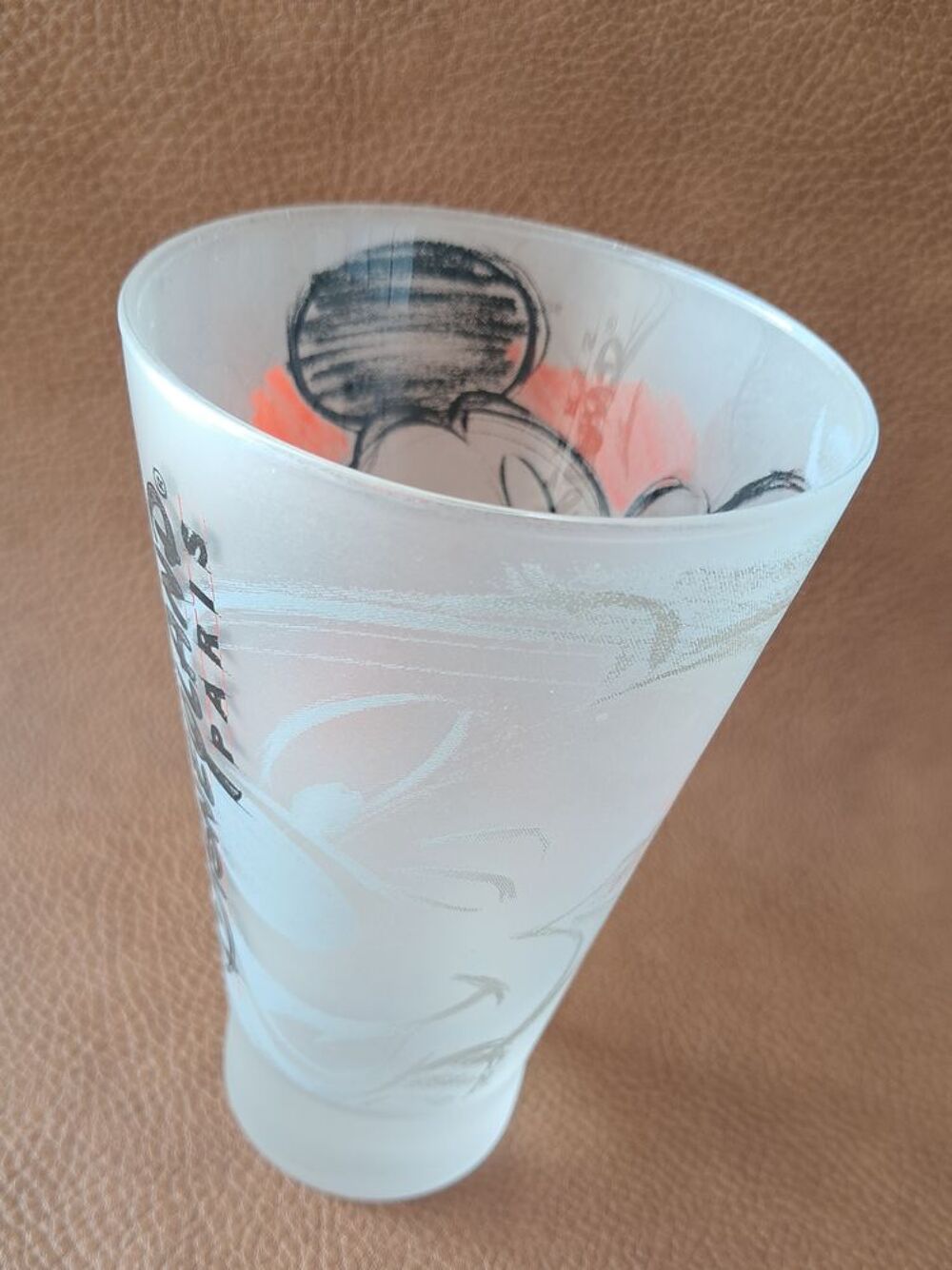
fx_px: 991
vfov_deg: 65.3
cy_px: 635
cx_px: 476
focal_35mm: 27
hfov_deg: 51.3
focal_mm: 4
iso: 50
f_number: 1.8
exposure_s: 1/50
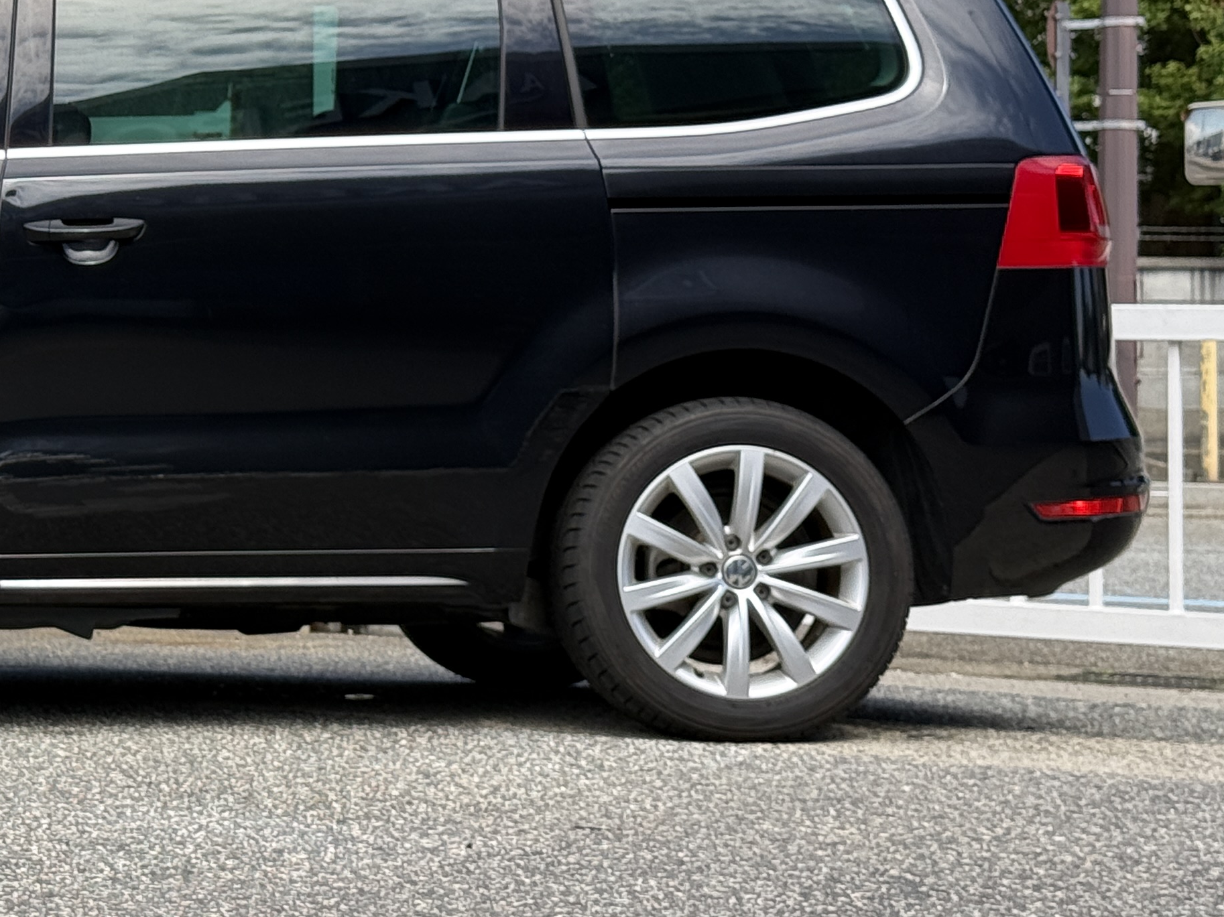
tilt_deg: +1.7
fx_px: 3748
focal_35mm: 106
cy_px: 249
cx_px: -109
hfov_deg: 17.9
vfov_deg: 13.9
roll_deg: -0.4
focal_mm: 6.76
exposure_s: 1/2088
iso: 64
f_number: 1.78
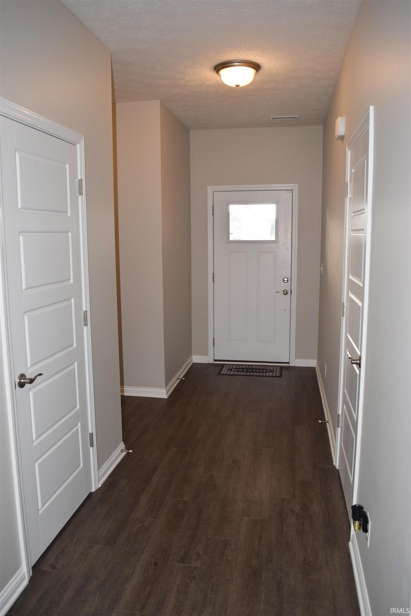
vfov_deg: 67.4
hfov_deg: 47.9
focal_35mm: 27
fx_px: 462
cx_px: 206
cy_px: 308
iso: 450
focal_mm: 18
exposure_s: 1/125
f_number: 5.6
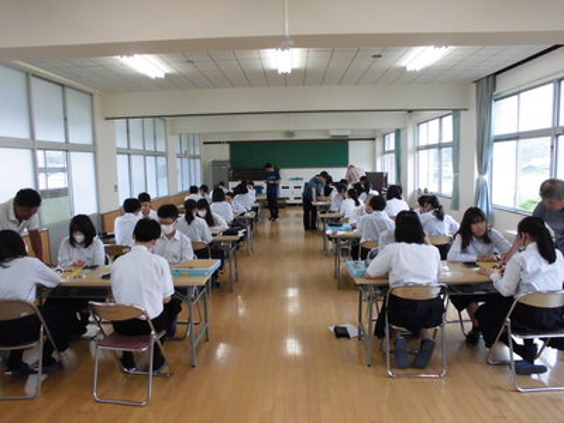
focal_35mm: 26
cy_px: 212
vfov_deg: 53.1
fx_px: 424
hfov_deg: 67.3
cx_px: 282
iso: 200
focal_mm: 4.6
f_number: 3.5
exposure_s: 1/60
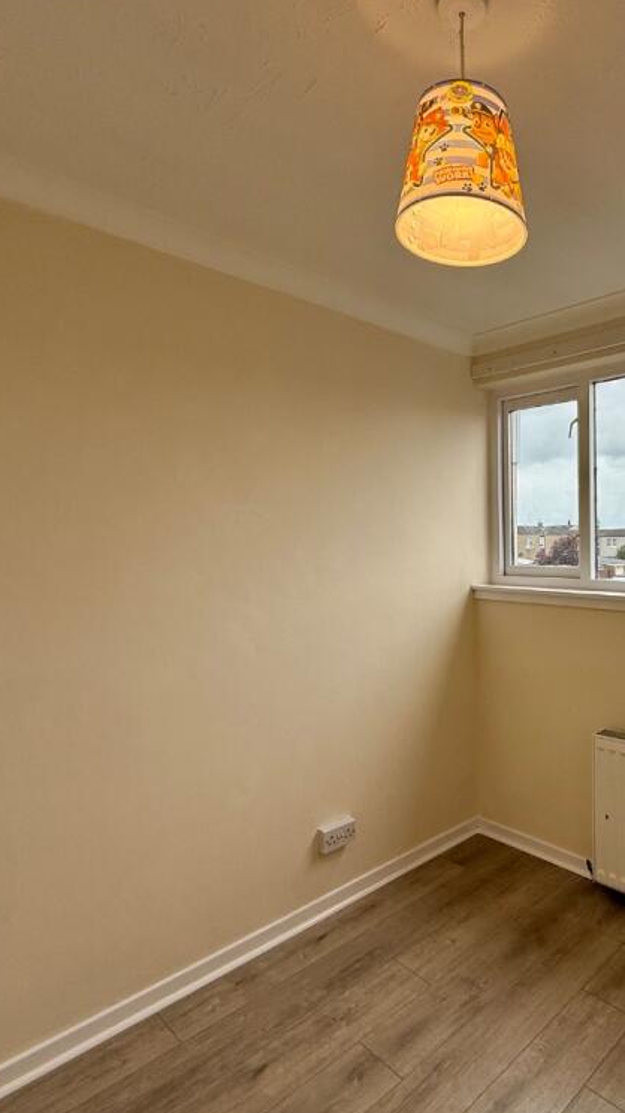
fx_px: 619
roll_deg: -0.2
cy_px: 559
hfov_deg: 50.0
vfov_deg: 83.9
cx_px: 508
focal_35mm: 21
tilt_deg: -2.0
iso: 50
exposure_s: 1/165
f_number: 2.2
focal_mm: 2.22
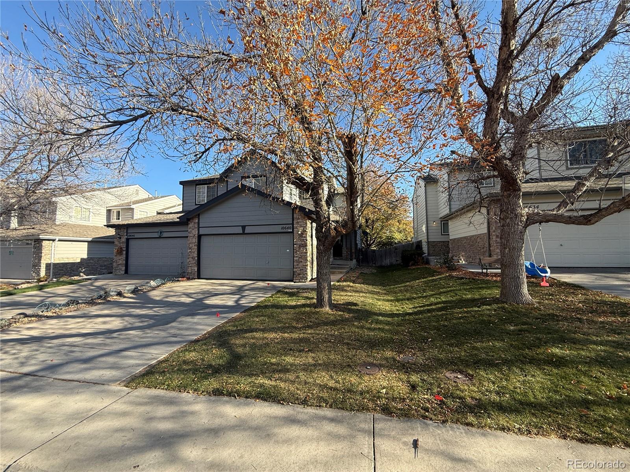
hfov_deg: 102.1
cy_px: 236
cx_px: 315
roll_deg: -0.1
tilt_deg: +3.8
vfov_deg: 85.7
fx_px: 255
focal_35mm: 14
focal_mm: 2.22
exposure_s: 1/574
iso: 64
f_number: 2.2
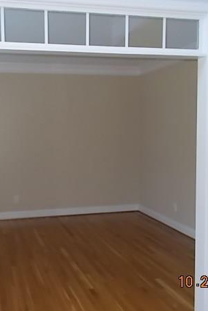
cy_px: 157
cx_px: 56
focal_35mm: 38
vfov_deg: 50.7
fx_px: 329
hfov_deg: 34.5
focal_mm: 4.6
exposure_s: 1/25
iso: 200
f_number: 3.2
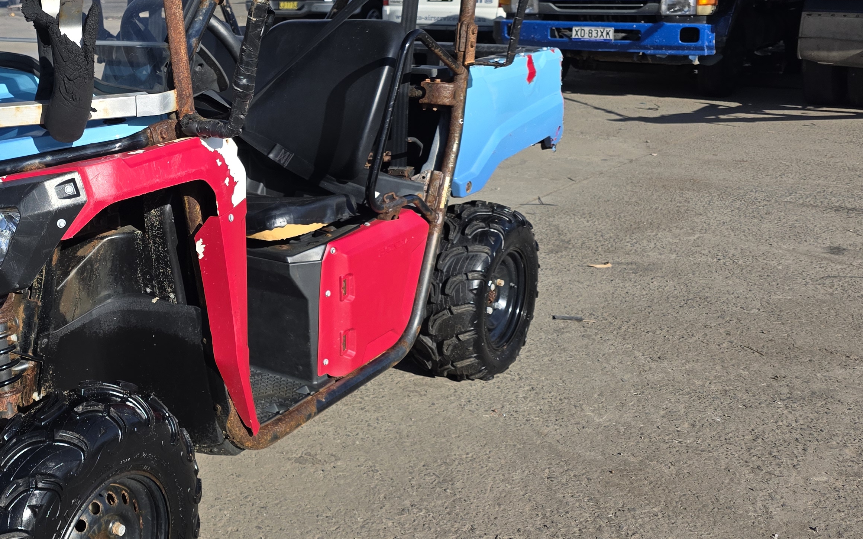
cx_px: 167
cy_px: 207
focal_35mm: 42
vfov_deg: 30.4
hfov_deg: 44.8
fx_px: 988
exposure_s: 1/5447
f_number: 1.7
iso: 80
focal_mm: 6.3
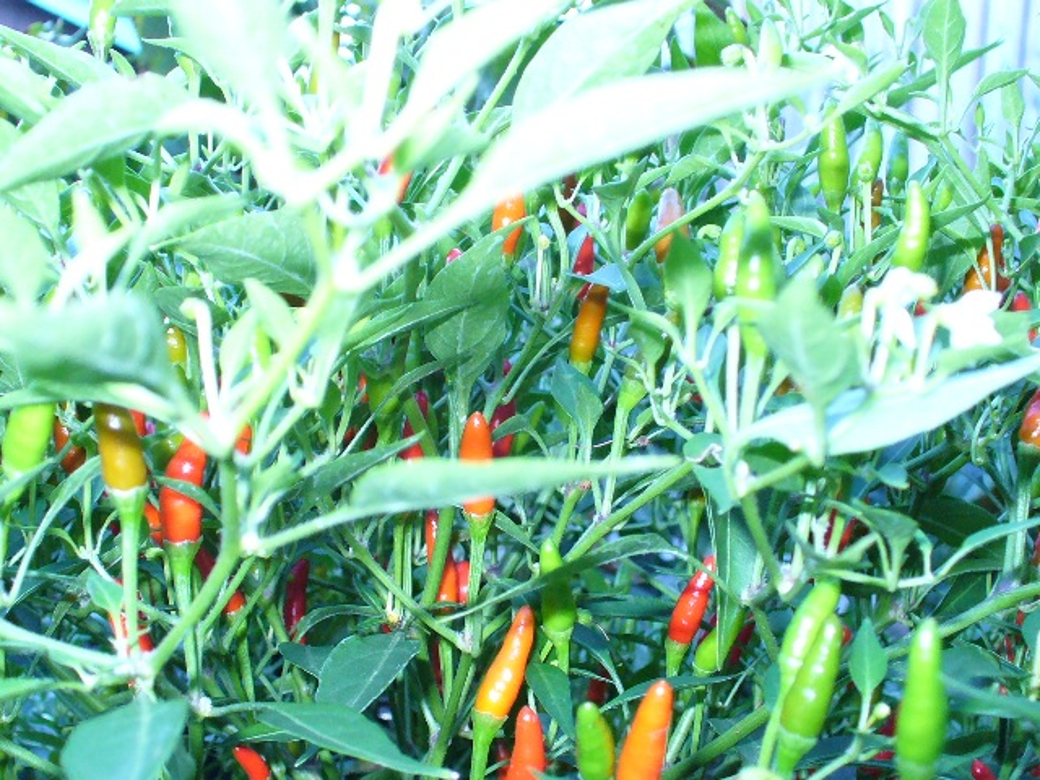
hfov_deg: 38.2
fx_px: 1502
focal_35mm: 50
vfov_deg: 29.1
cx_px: 520
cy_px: 390
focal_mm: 6.1
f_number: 2.8
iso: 200
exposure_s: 1/30
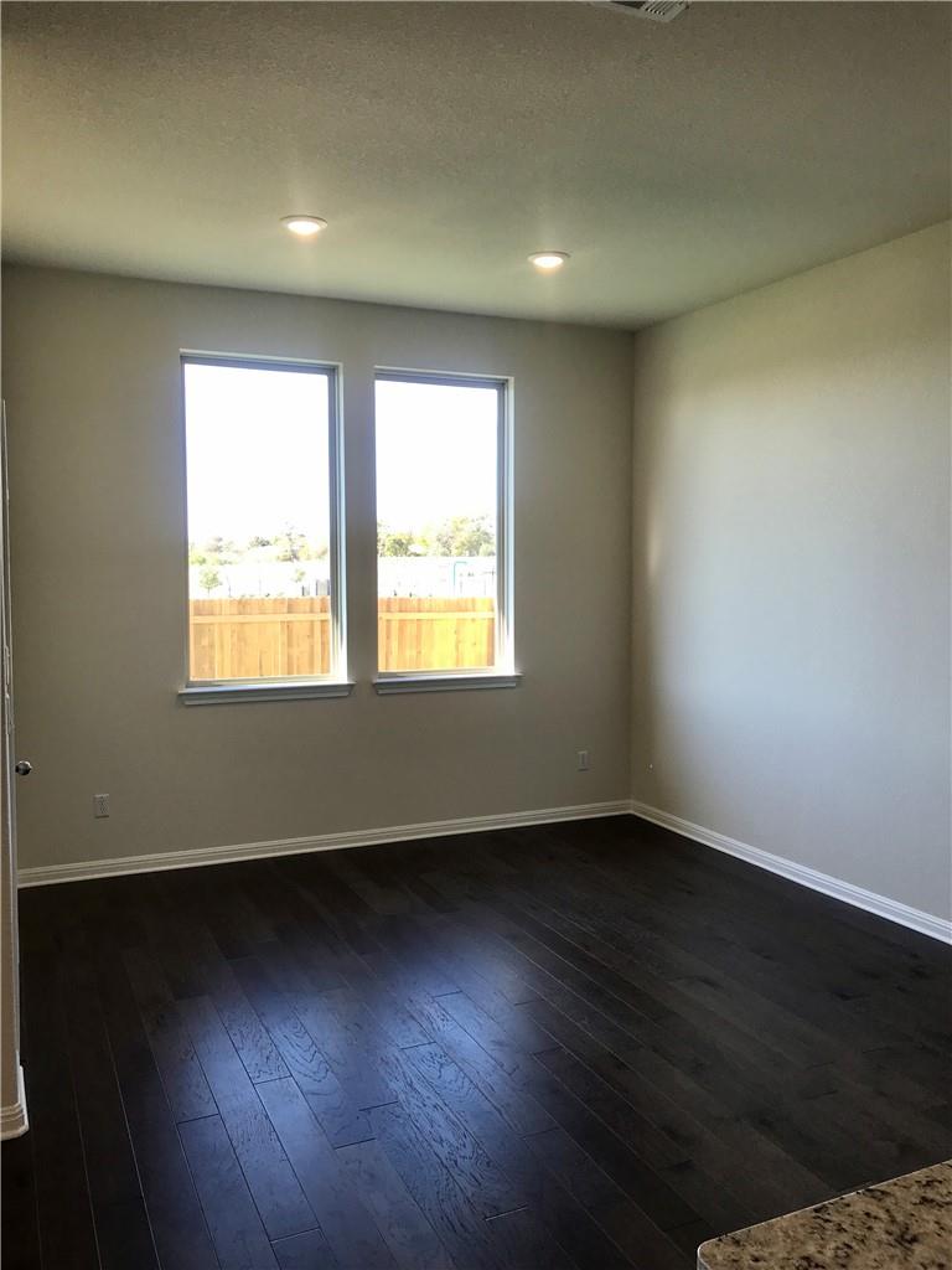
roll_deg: +0.0
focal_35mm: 28
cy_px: 635
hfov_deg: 49.7
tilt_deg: -3.8
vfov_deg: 63.4
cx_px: 476
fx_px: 1027
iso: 20
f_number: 1.8
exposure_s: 1/121
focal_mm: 3.99
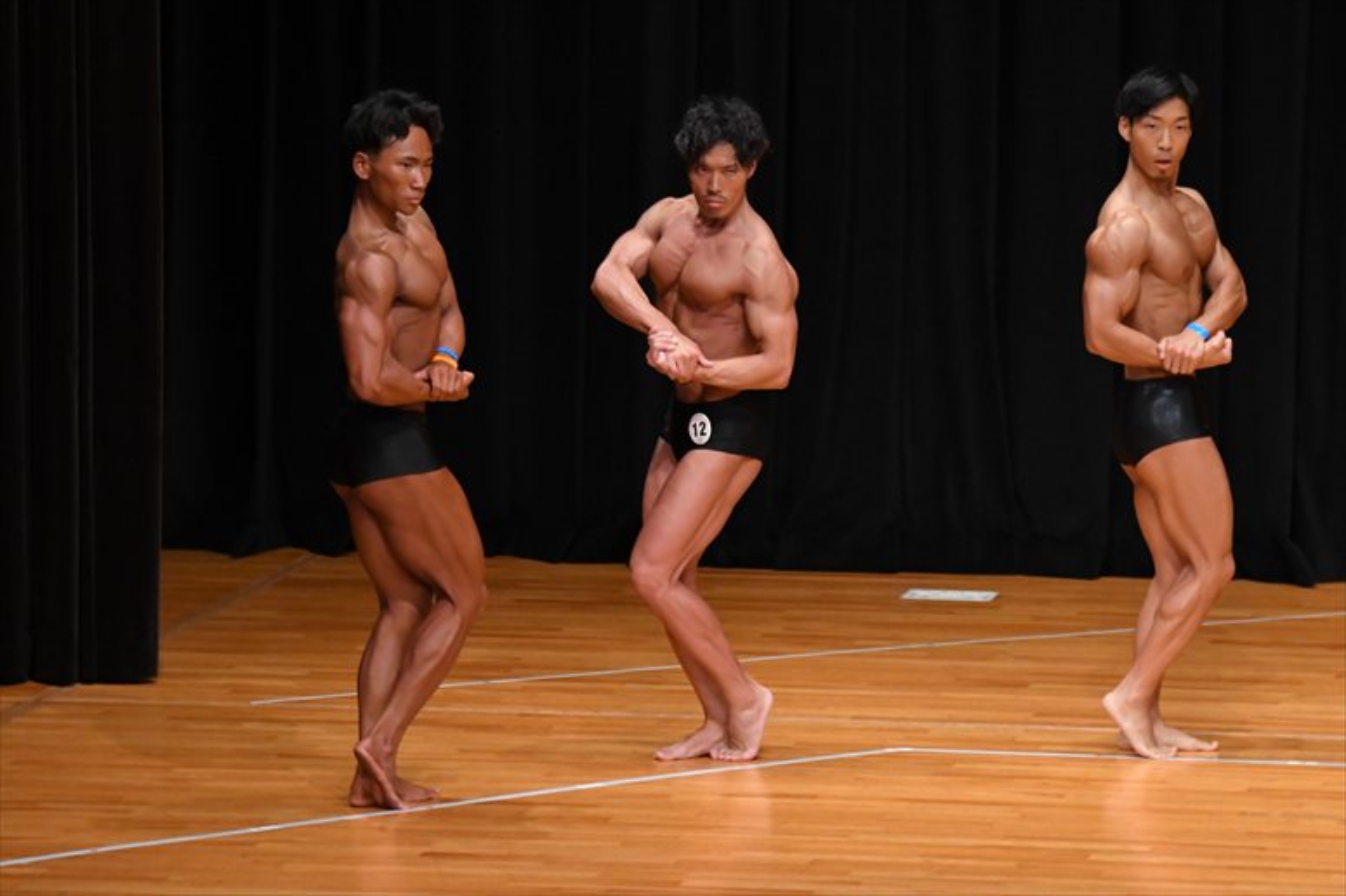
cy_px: 448
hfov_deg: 8.1
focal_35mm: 255
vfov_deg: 5.4
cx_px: 673
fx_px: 9530
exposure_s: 1/400
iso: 4000
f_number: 5.6
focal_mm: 170
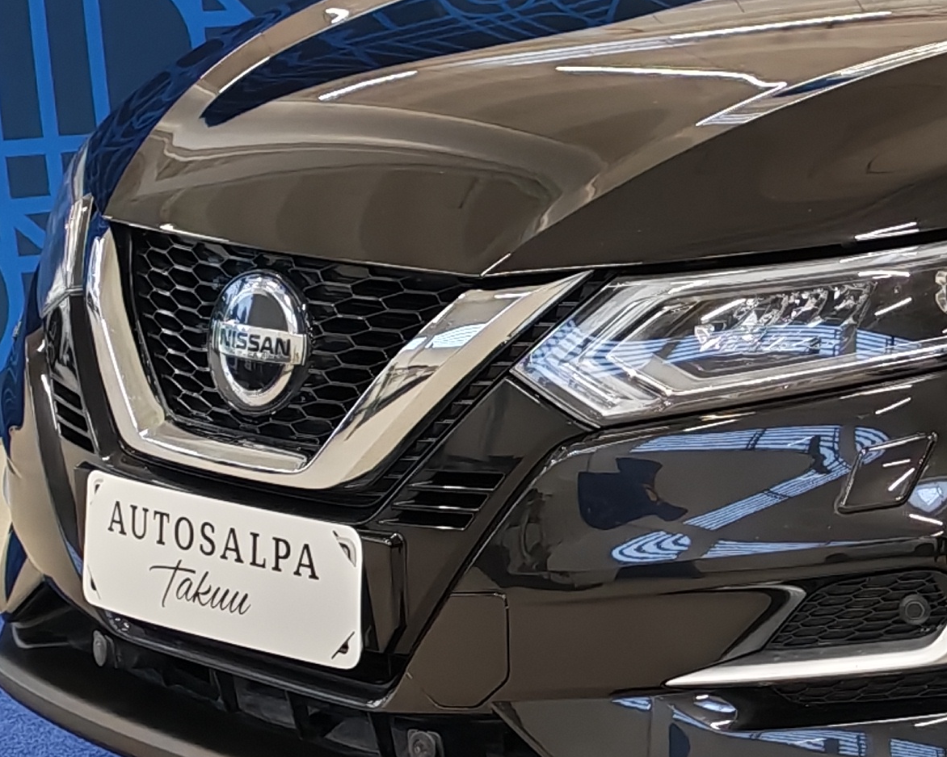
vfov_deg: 13.3
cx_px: 1150
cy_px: 305
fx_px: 3250
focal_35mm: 116
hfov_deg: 15.9
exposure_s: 1/100
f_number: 1.9
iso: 400
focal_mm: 6.12
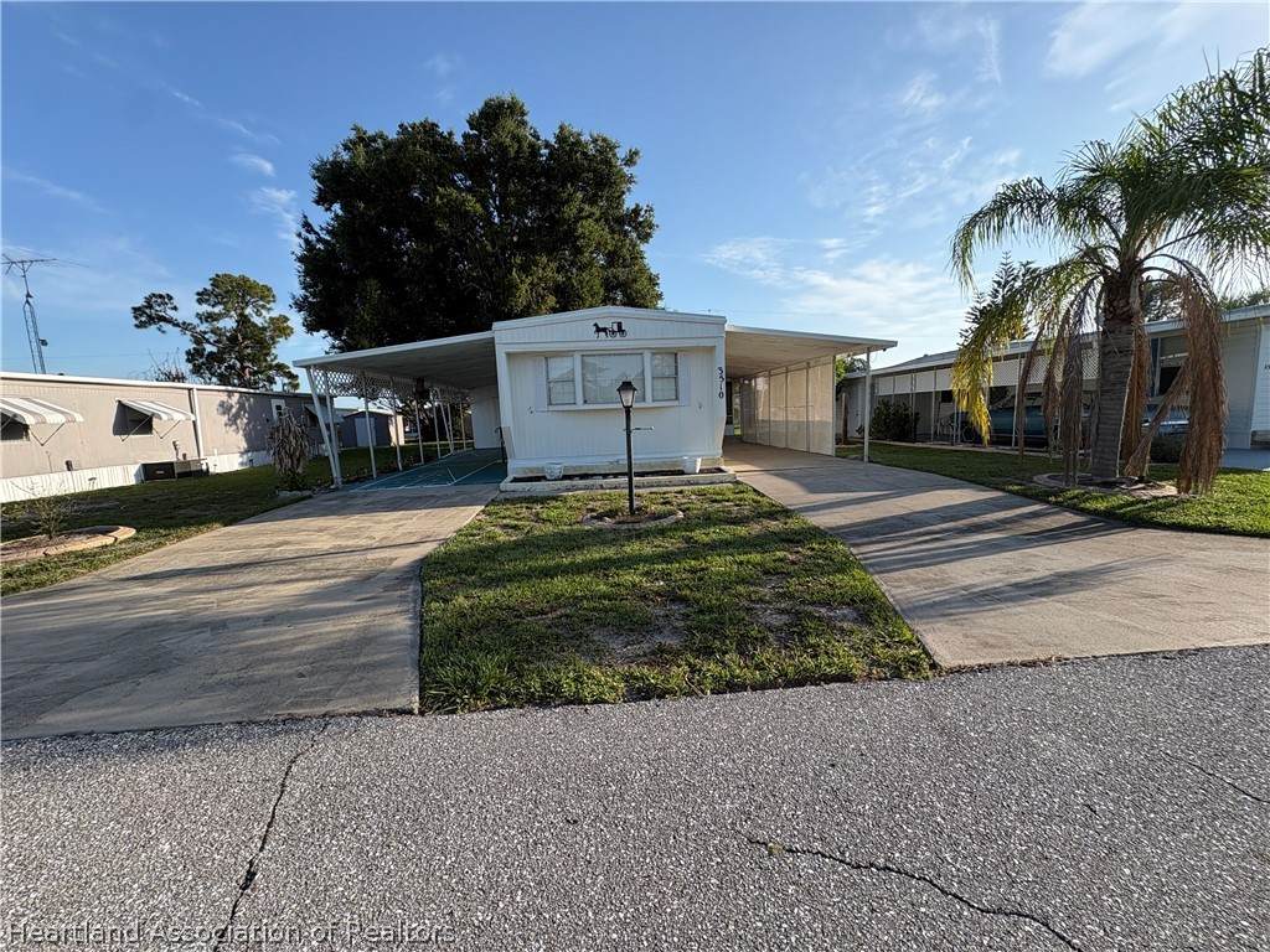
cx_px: 635
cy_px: 476
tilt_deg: -7.0
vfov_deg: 85.7
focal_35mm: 14
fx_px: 514
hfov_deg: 102.1
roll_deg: +3.2
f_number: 2.2
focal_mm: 2.22
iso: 64
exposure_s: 1/956
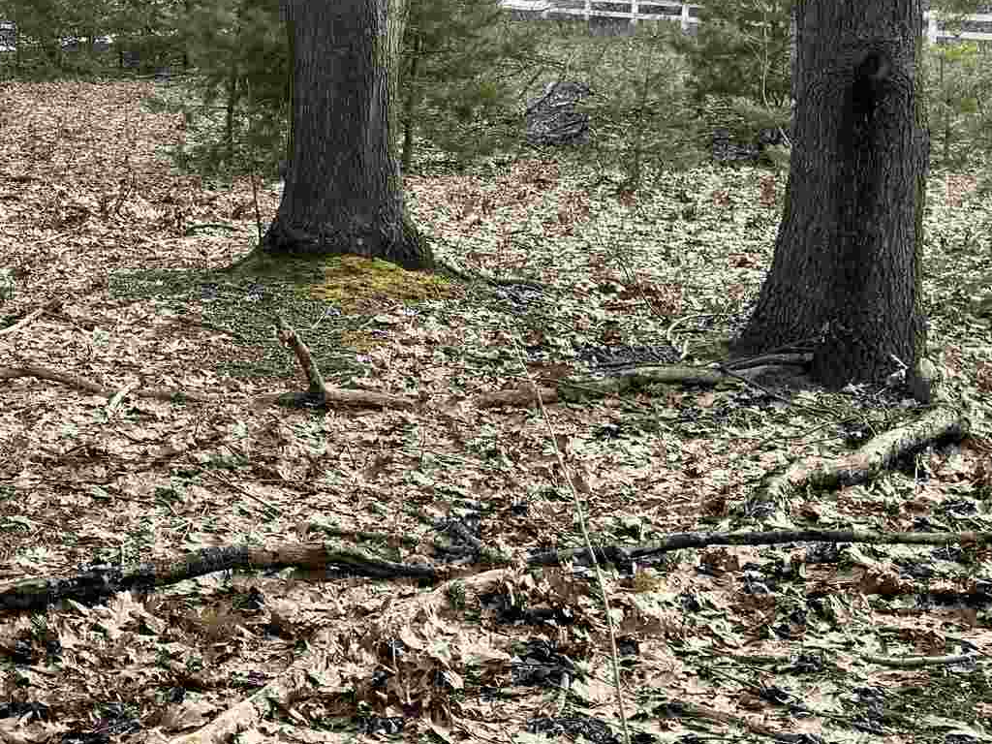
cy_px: 160
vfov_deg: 20.2
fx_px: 2063
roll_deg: -2.0
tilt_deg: -6.7
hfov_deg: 25.8
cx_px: 16
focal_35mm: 72
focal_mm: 6.76
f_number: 1.78
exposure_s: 1/1949
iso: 100
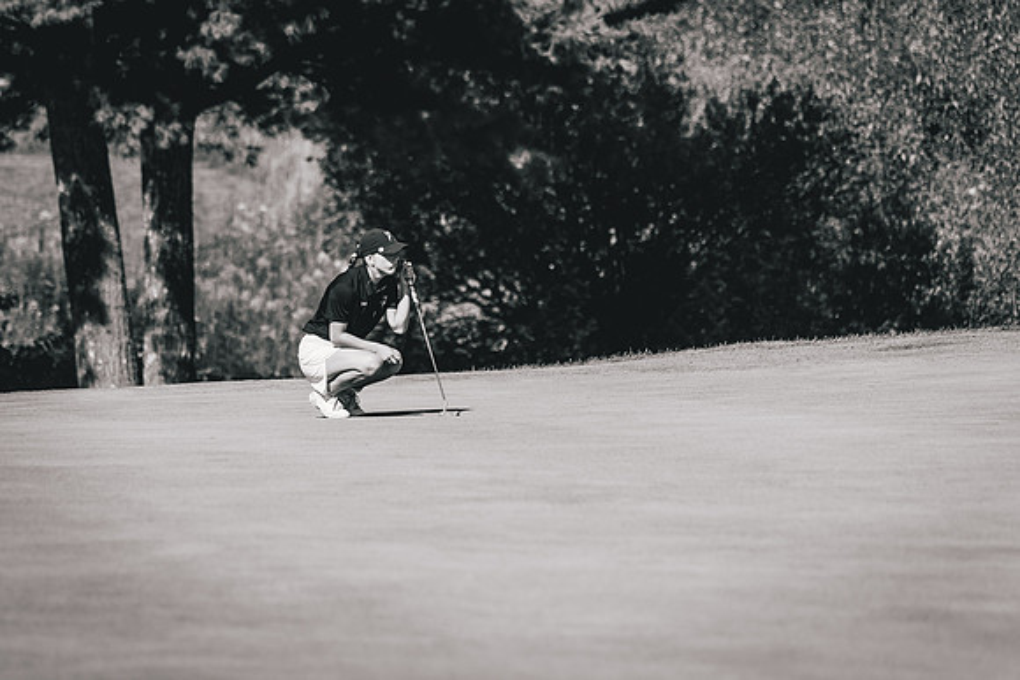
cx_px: 406
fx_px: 6428
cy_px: 329
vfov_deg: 6.1
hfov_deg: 9.1
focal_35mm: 227
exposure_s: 1/5000
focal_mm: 150
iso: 200
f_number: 2.8
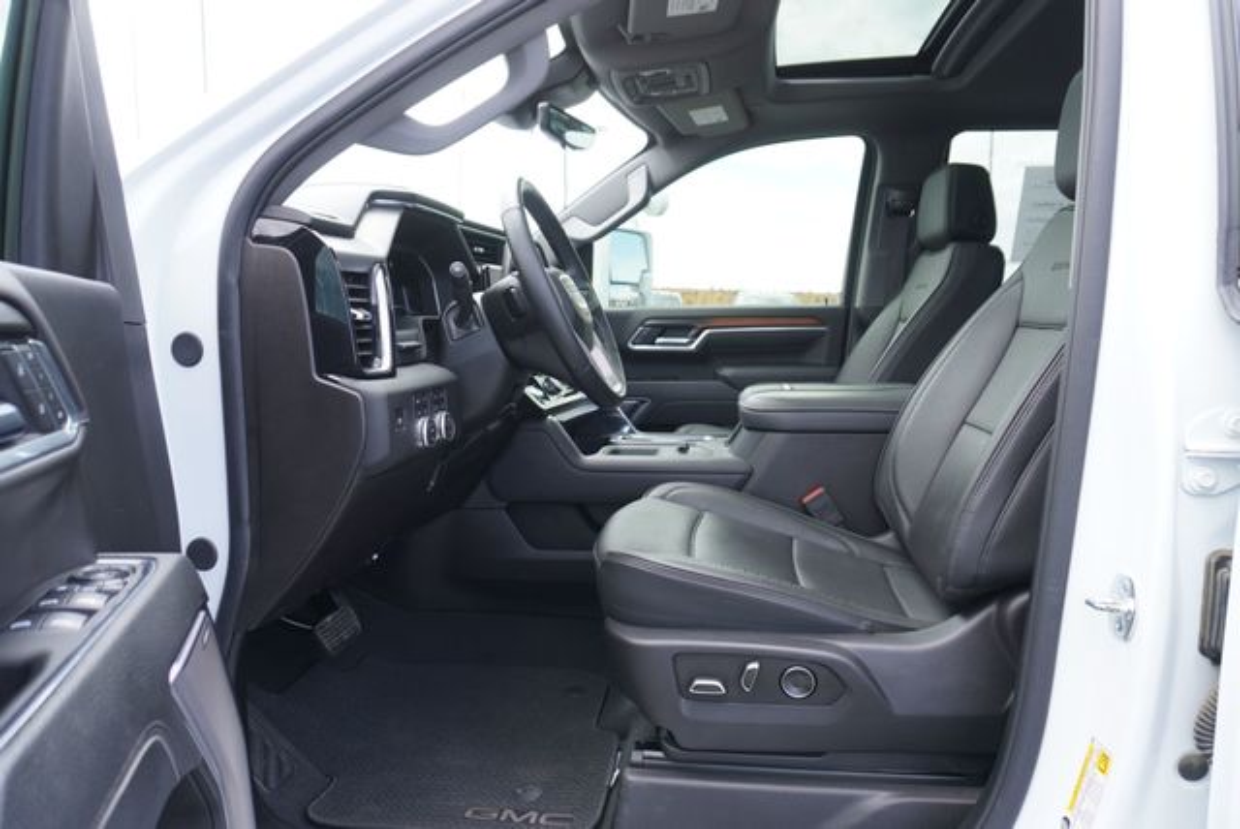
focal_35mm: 24
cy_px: 414
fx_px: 827
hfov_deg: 73.7
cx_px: 620
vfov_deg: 53.2
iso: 100
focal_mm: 16
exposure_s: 1/80
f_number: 4.5
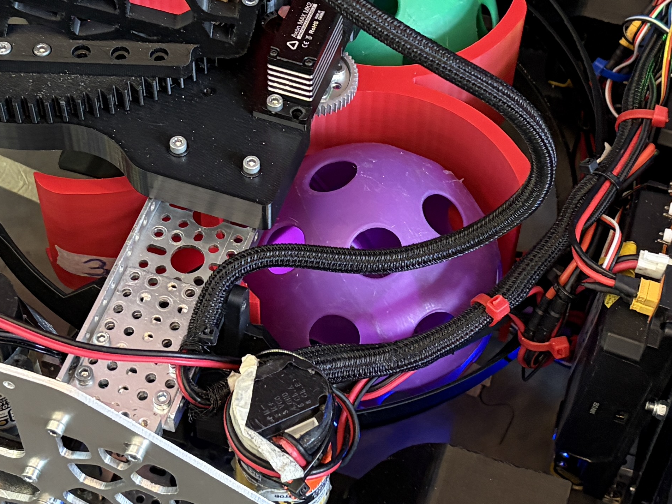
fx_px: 1514
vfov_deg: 18.8
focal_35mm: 78
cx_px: 320
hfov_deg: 25.0
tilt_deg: -52.6
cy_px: 129
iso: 500
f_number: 1.6
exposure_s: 1/30
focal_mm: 5.96
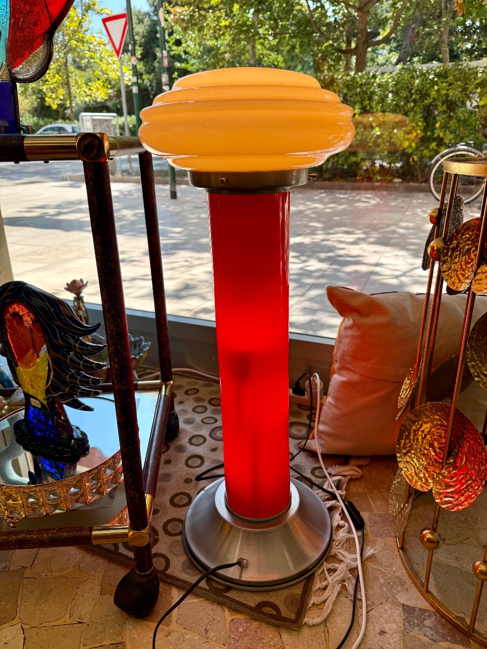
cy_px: 324
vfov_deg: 71.6
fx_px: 450
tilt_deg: -20.7
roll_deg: -1.2
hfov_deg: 56.8
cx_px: 244
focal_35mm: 24
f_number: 1.78
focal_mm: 6.76
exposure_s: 1/1361
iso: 100
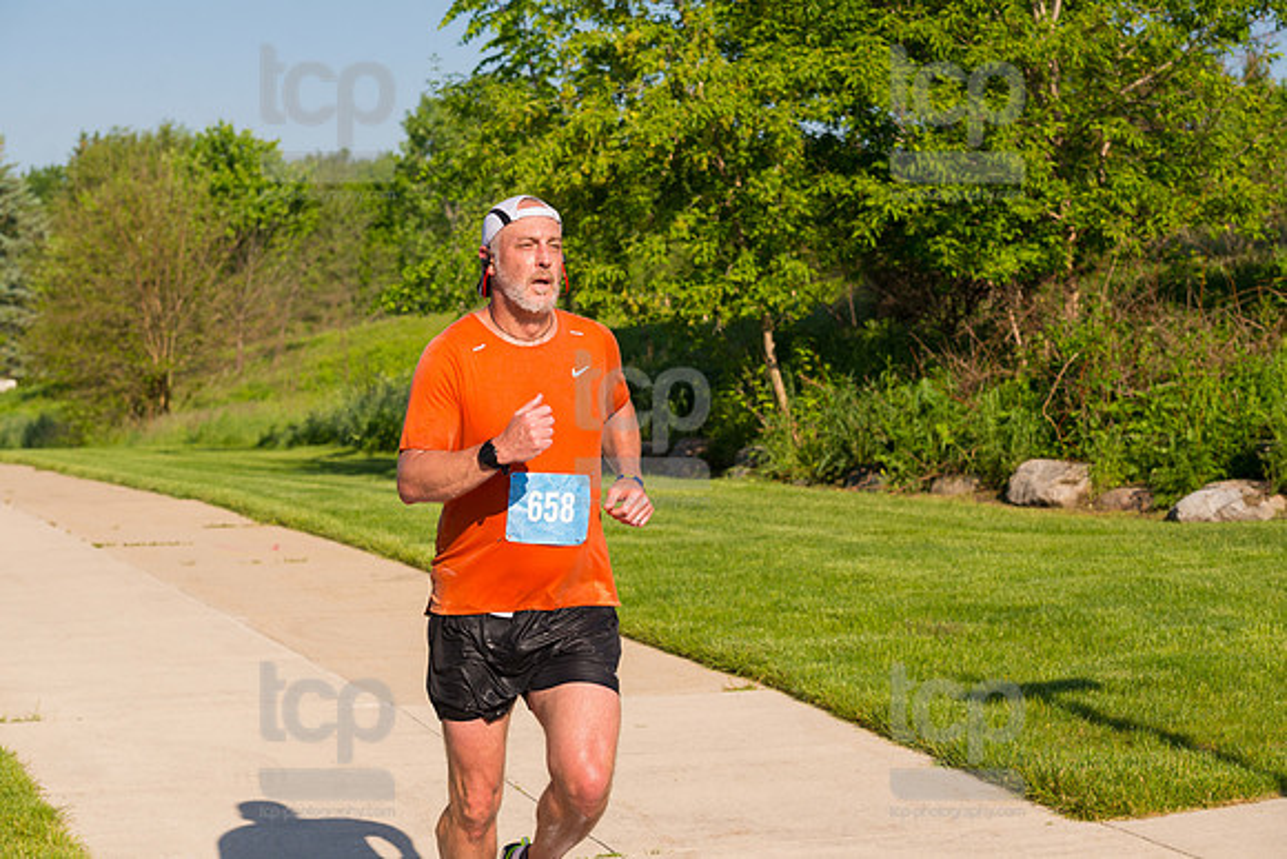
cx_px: 644
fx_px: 2932
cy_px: 430
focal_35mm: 82
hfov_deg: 24.8
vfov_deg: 16.7
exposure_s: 1/2000
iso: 400
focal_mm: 82
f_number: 5.6
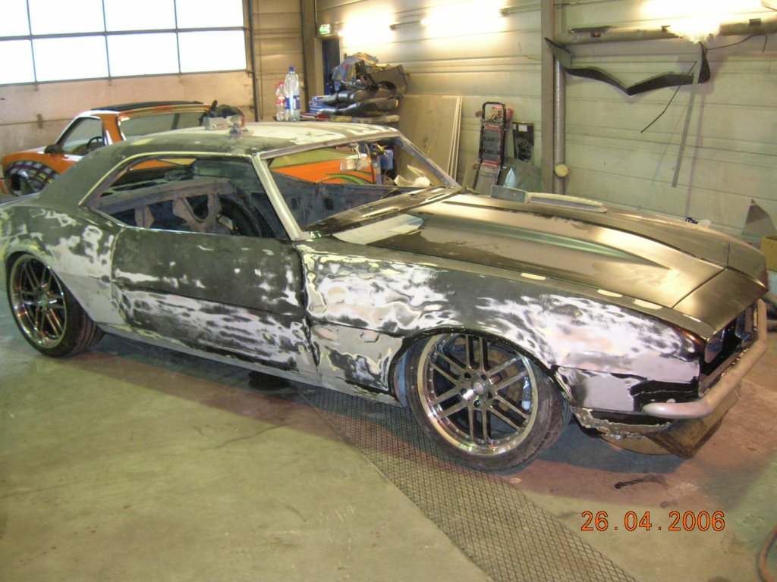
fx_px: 763
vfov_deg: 41.8
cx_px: 388
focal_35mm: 34
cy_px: 291
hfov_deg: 54.0
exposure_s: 1/15
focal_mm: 5.7
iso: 200
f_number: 2.9
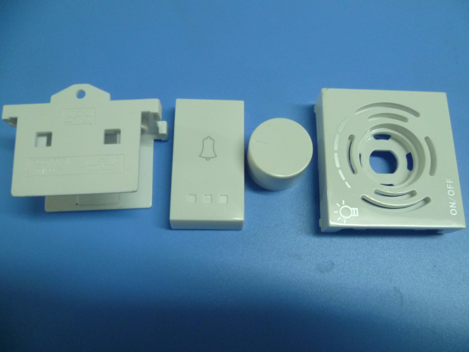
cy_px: 176
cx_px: 234
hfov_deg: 63.4
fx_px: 379
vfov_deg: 49.7
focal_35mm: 28
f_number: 2.8
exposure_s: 1/25
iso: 400
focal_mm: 5
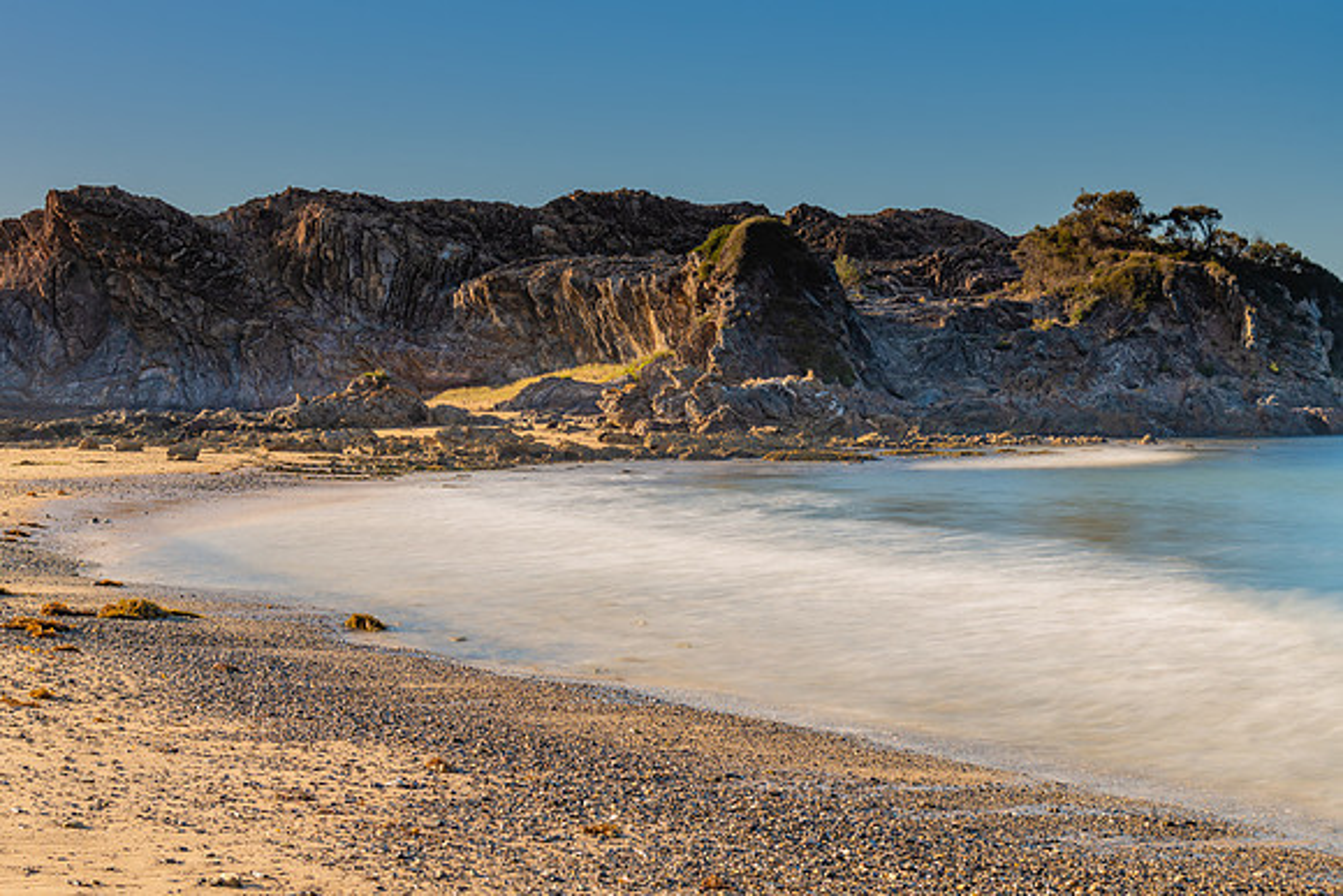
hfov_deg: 35.6
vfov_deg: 24.3
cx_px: 565
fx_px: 2084
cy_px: 402
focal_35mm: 56
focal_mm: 48
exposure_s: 4
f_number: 8
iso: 31
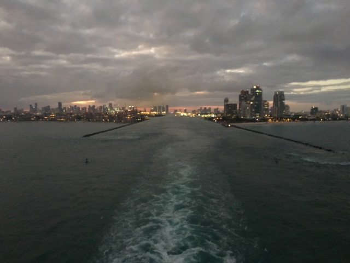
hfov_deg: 61.7
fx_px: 293
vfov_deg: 48.2
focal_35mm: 29
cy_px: 132
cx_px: 175
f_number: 2.2
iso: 320
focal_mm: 4.15
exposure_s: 1/15
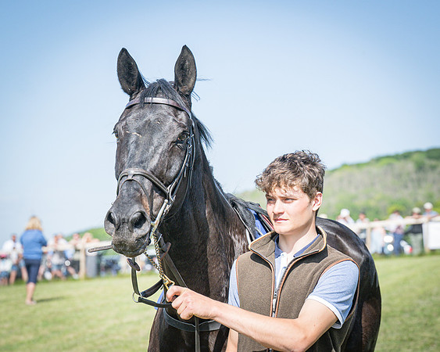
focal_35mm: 119
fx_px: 1555
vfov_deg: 12.9
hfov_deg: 16.1
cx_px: 267
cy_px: 177
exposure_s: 1/3200
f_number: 4
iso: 400
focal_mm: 70
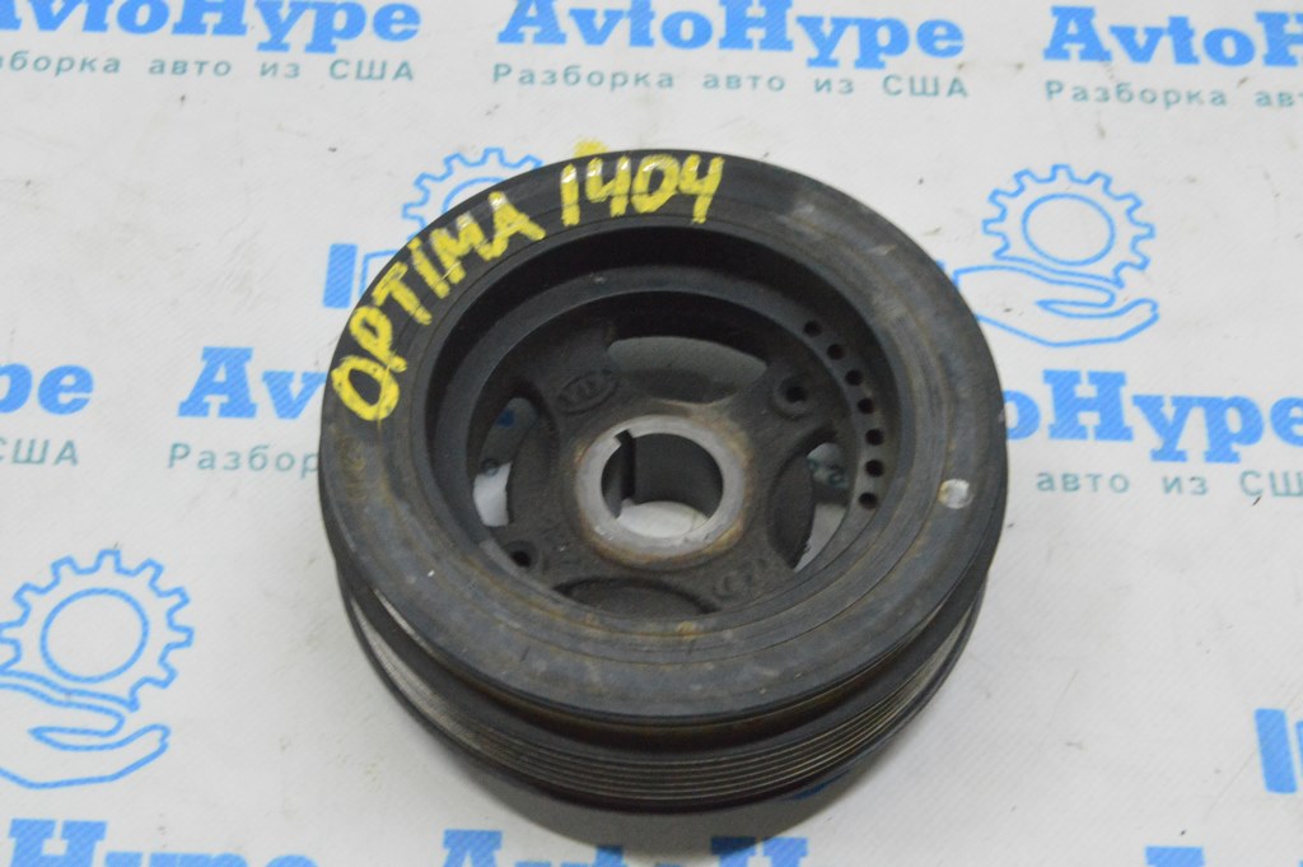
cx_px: 652
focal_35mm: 57
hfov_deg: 35.1
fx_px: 2061
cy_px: 434
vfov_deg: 23.7
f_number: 20
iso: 6400
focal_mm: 38
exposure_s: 1/20
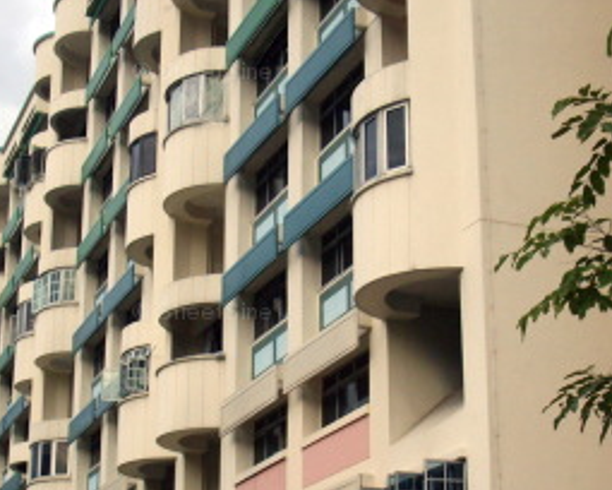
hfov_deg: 24.4
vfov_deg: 19.6
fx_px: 1413
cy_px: 315
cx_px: 312
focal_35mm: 78
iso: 118
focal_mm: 6.2
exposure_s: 1/125
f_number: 2.8
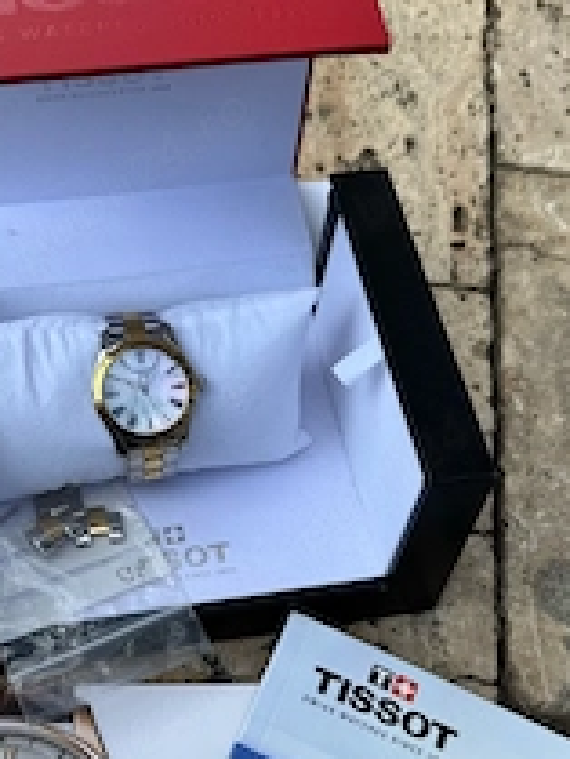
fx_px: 1009
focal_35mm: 46
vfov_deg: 40.7
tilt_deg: -60.4
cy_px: 508
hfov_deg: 31.4
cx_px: 203
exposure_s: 1/2415
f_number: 1.78
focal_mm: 6.76
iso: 80
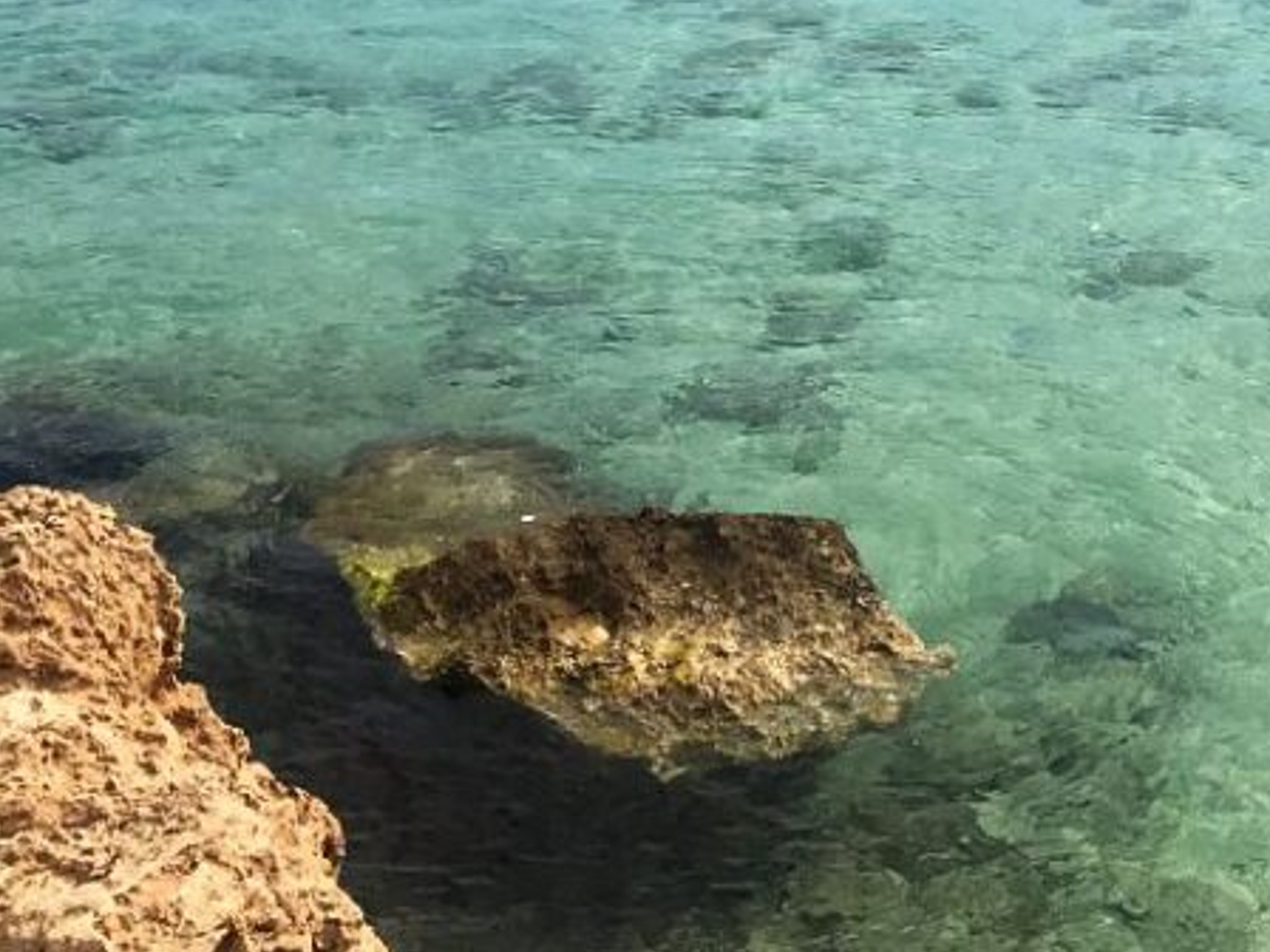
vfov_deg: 21.7
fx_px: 2348
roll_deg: -0.1
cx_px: 1086
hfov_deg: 29.3
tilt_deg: -10.0
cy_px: -91
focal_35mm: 64
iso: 20
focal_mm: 3.99
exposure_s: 1/3690
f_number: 1.8
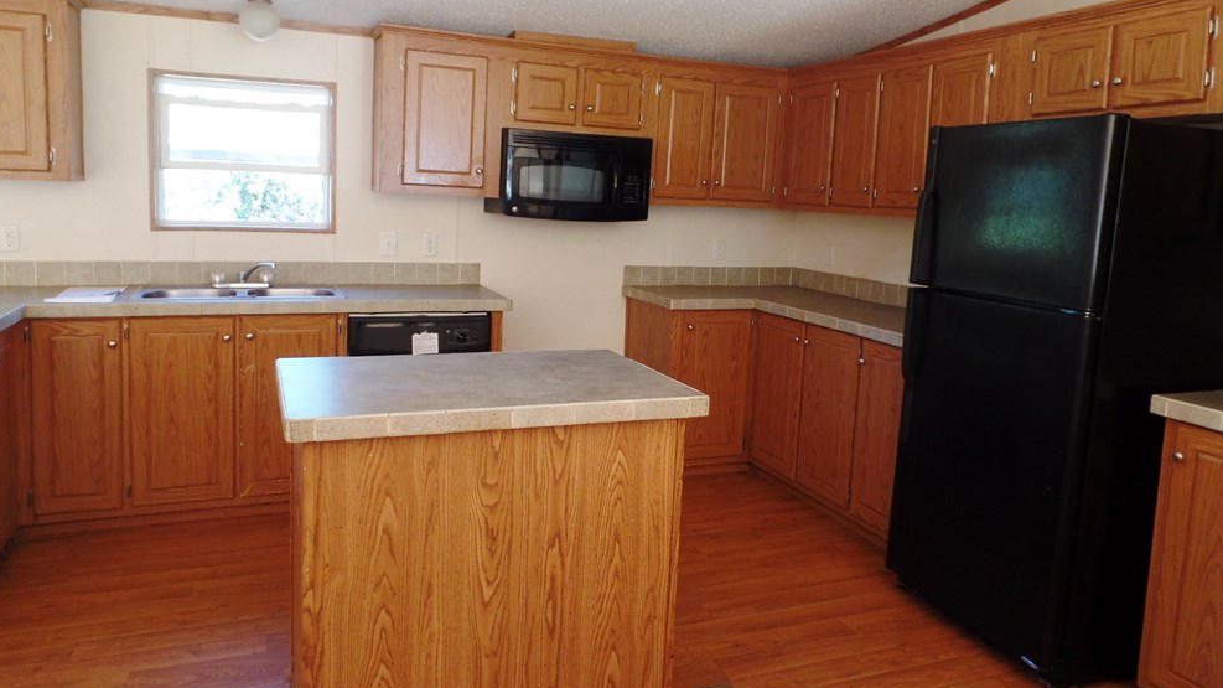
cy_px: 288
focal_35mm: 26
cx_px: 607
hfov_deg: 71.9
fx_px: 843
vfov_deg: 44.2
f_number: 2.8
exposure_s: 1/30
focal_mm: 4.1
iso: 160
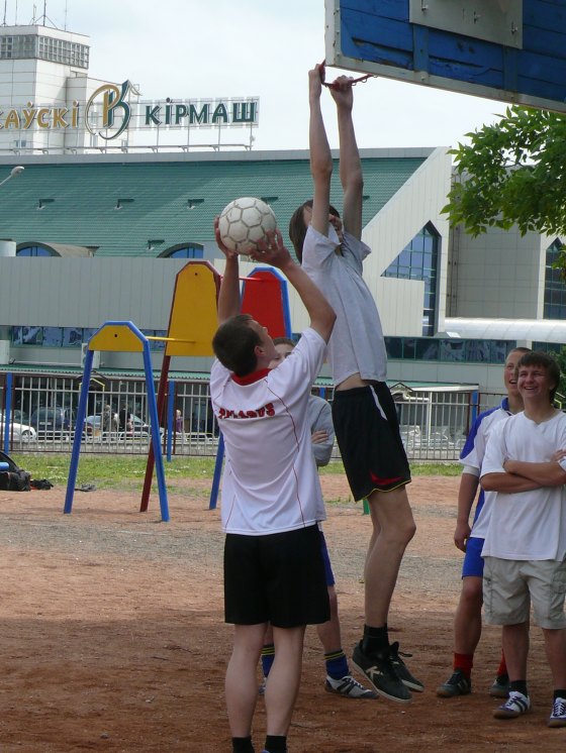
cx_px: 283
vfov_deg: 16.5
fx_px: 2593
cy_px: 376
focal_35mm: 119
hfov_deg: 12.5
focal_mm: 14.6
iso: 100
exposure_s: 1/400
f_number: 5.6
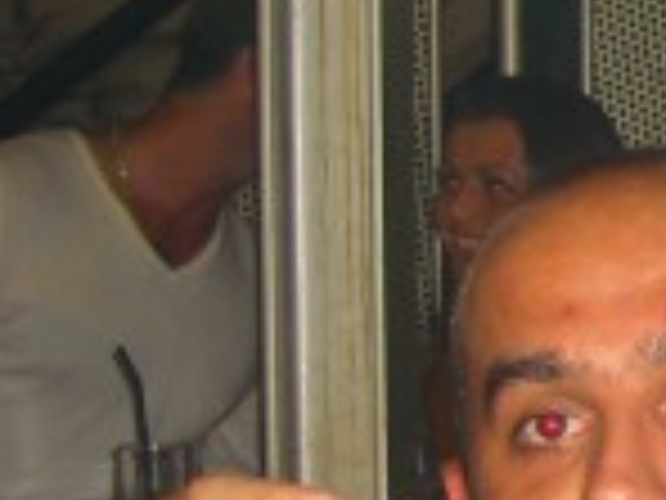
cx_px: 1305
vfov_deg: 9.6
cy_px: 369
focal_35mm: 154
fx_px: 2963
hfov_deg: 11.6
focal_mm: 7.9
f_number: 2.8
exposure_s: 1/60
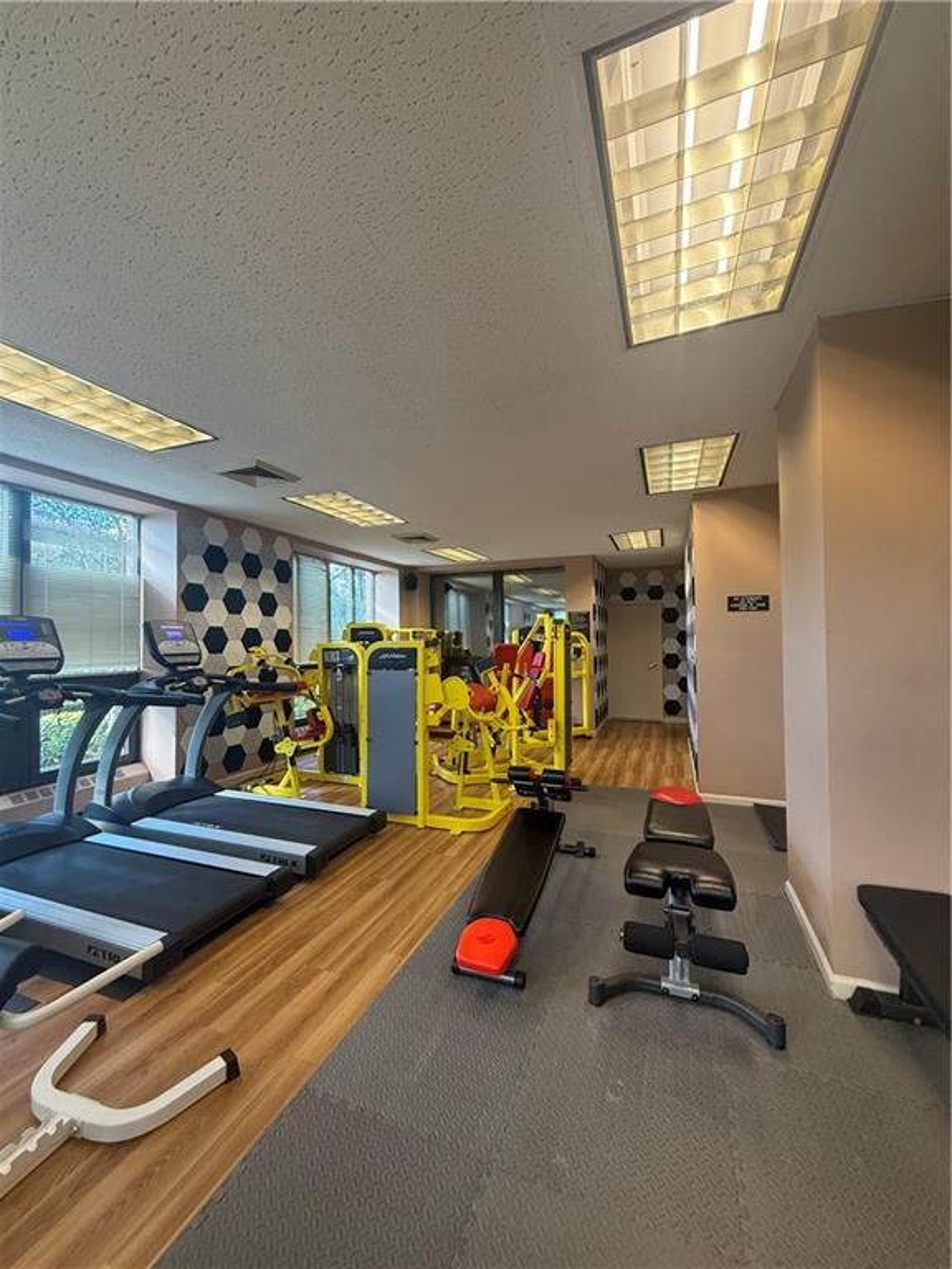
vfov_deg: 102.1
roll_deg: -0.8
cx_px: 476
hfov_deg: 85.7
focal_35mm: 14
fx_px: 513
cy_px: 634
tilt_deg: +1.0
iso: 250
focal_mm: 2.22
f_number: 2.2
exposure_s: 1/120
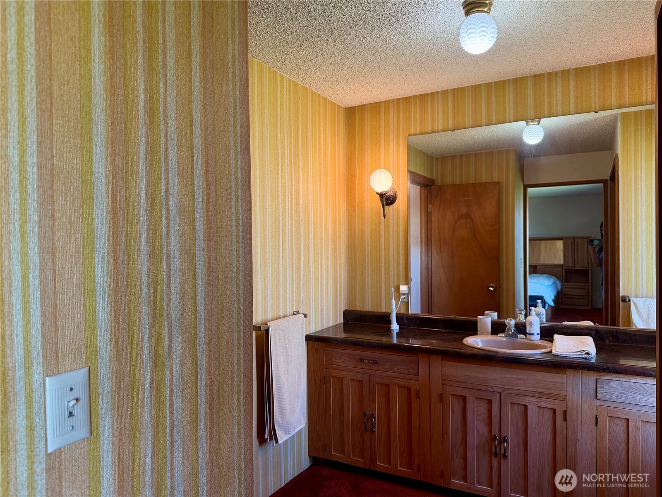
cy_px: 248
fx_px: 459
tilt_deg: -0.6
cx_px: 331
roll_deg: +1.0
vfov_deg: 56.8
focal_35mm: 24
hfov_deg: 71.6
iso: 200
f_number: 1.78
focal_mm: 6.76
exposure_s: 1/120
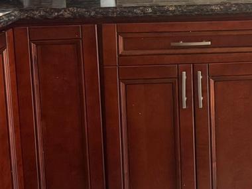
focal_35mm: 101
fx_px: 735
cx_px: 488
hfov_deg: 15.8
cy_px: -58
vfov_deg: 14.1
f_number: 1.78
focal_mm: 6.76
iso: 160
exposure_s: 1/60
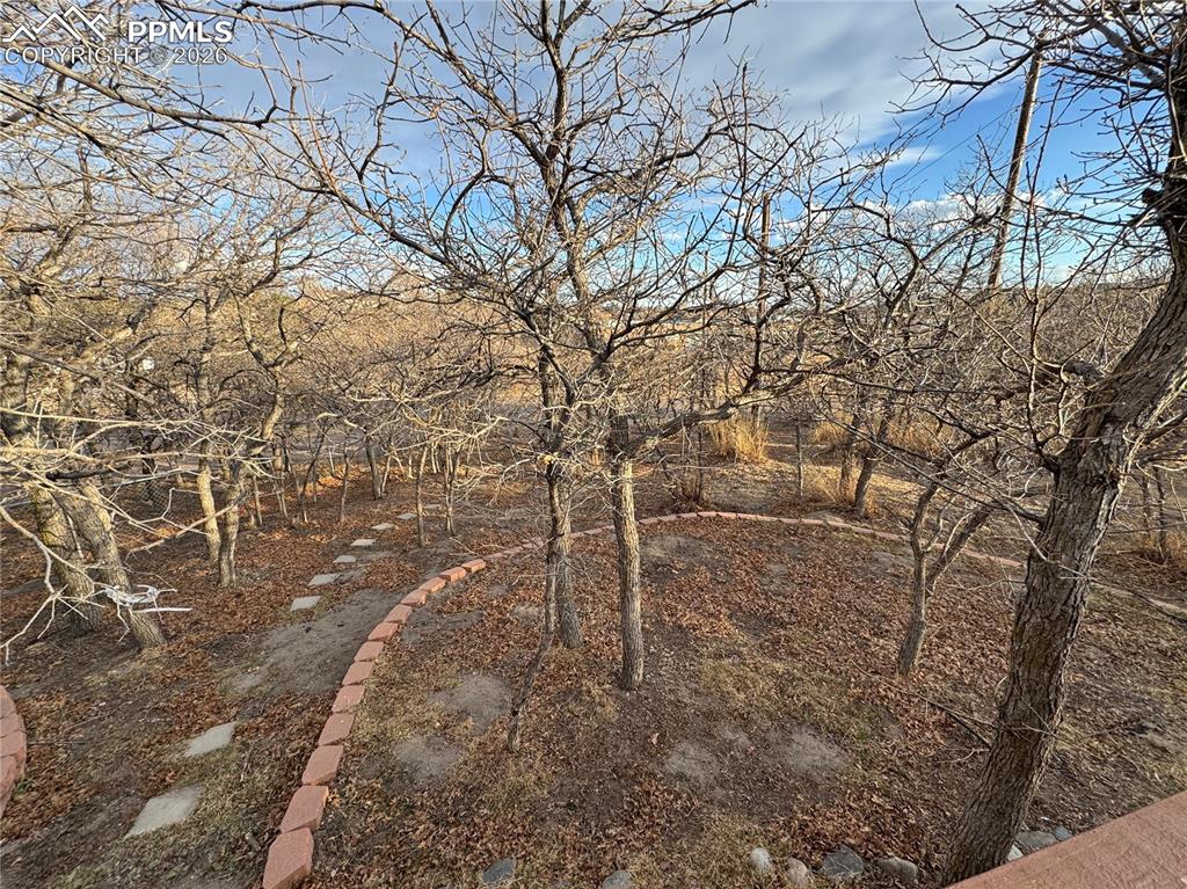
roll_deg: +1.2
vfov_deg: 85.6
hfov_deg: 102.1
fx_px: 480
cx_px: 594
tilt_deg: -17.2
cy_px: 444
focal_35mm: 14
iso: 40
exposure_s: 1/354
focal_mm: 2.22
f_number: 2.2
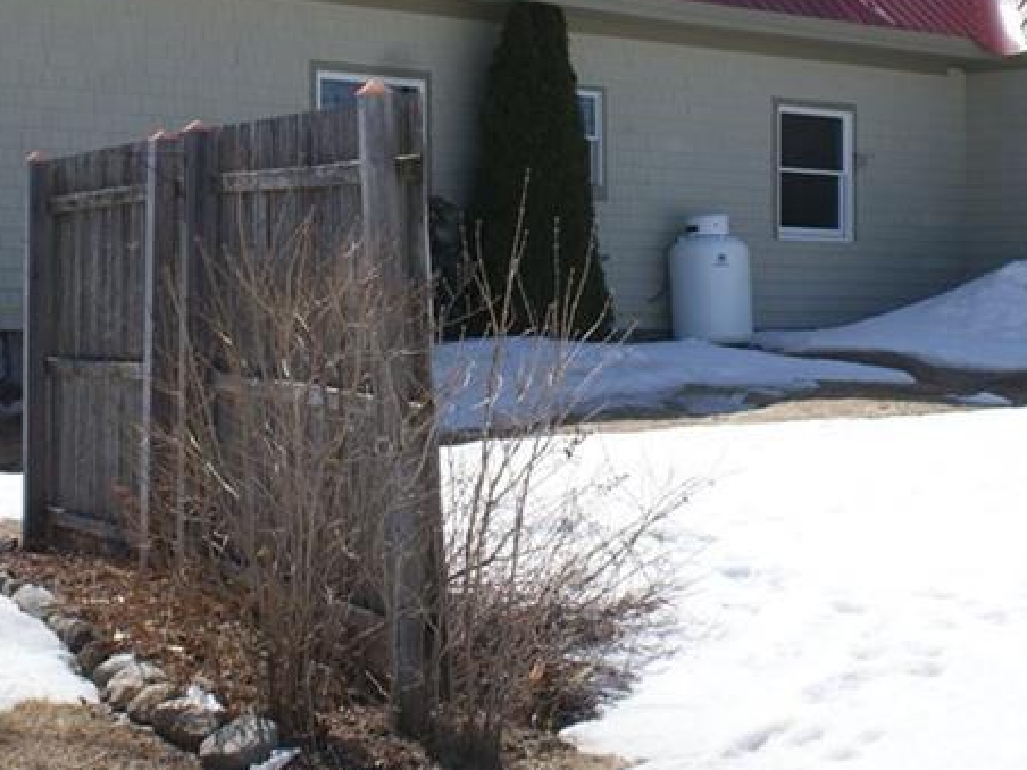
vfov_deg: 17.1
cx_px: 566
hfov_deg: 23.0
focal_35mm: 85
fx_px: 2522
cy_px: 89
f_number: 9
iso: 100
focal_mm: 26
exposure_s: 1/250
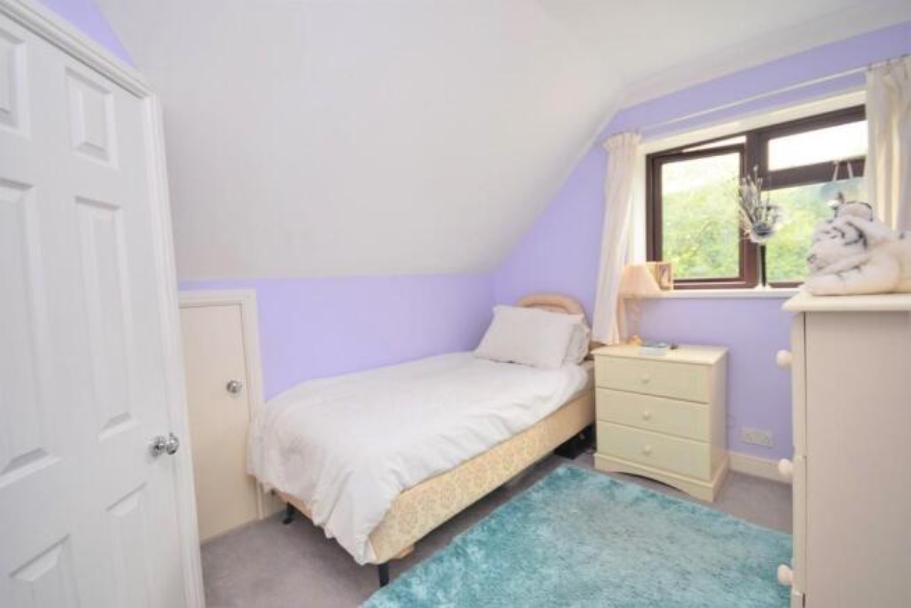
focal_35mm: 15
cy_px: 304
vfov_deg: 77.4
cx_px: 456
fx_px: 380
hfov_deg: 100.4
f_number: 5.6
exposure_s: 1/125
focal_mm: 10
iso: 800
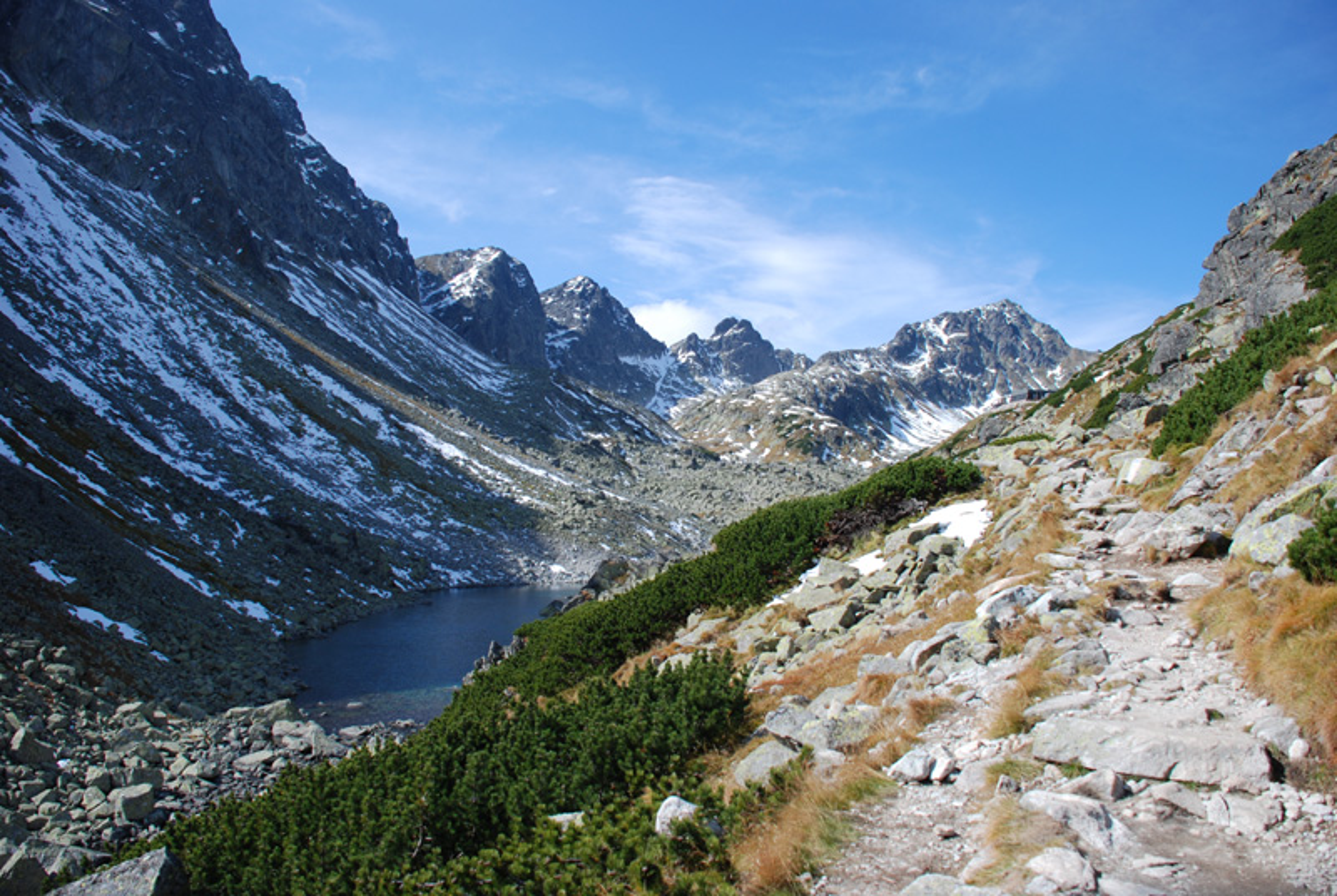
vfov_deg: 48.1
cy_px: 448
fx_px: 1004
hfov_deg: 67.3
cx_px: 668
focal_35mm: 27
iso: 100
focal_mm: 18
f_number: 4
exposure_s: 1/500
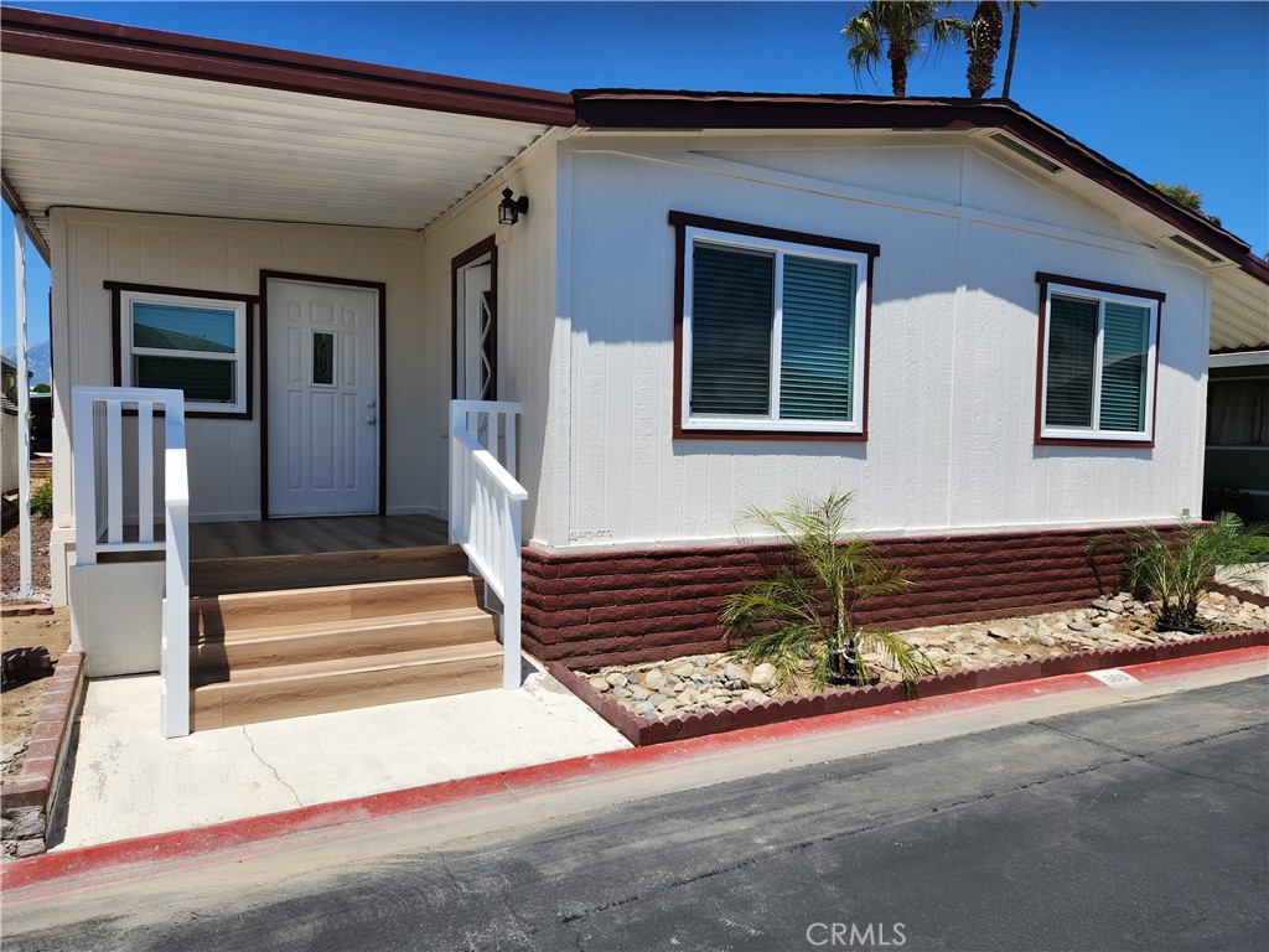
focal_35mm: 23
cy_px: 476
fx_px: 843
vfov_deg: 58.9
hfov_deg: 73.9
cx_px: 634
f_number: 1.8
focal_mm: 5.4
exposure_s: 1/2397
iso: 20
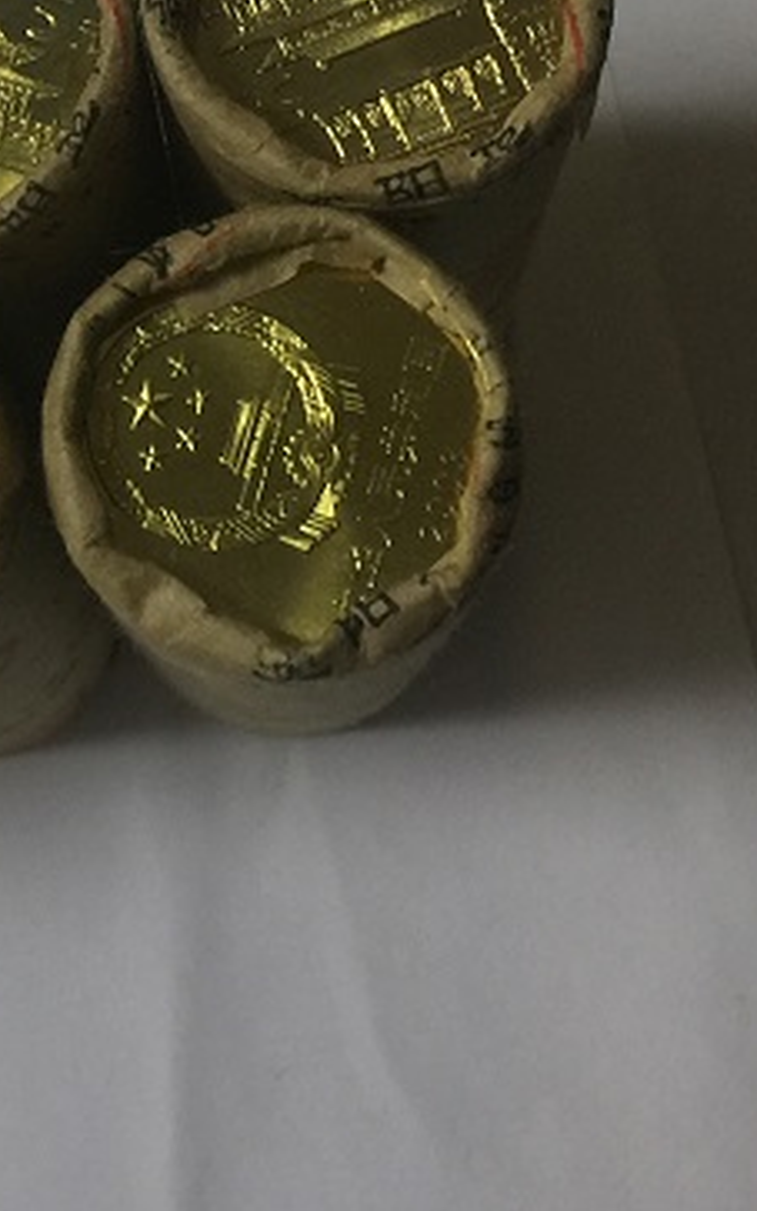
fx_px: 2739
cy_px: 122
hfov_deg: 14.9
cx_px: -283
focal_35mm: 83
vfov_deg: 24.2
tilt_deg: -71.3
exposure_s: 1/17
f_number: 2.2
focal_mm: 4.15
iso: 50
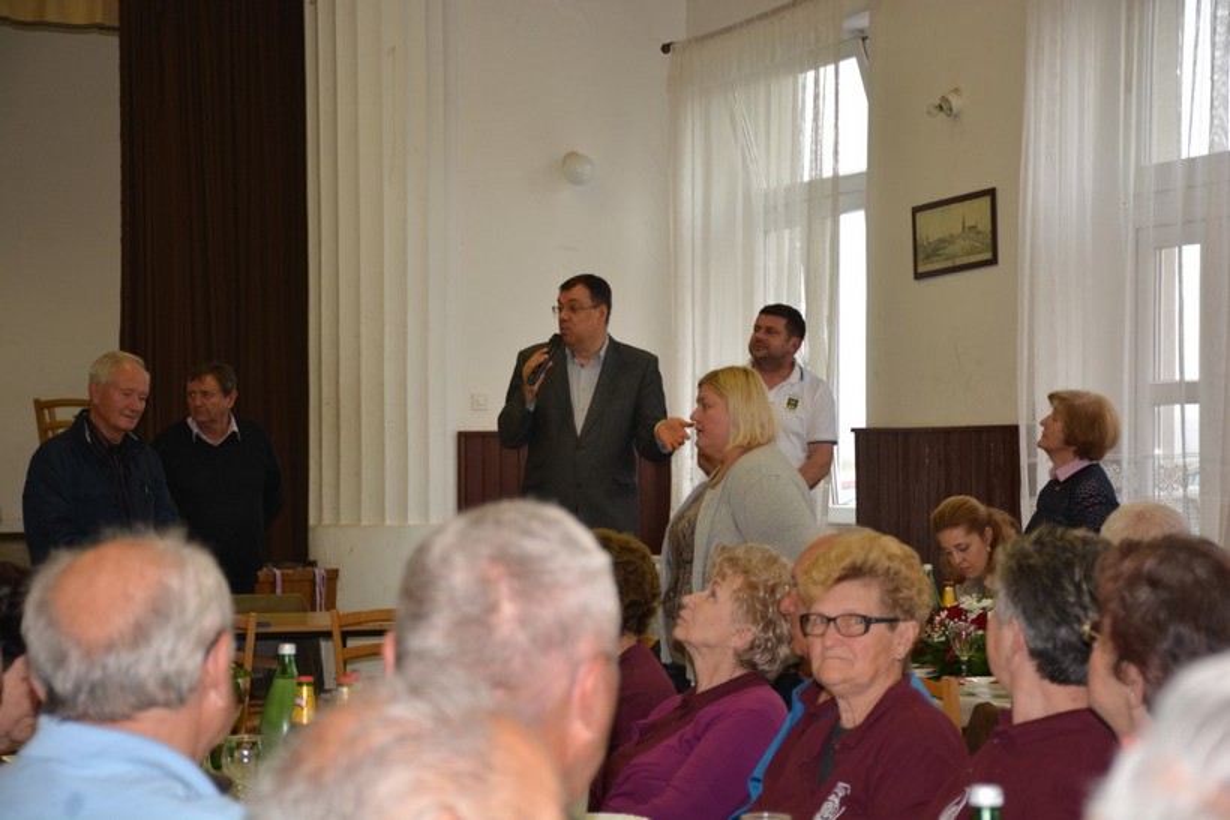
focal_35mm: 90
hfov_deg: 22.6
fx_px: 3075
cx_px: 615
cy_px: 410
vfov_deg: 15.2
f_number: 5
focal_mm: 60
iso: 400
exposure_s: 1/100
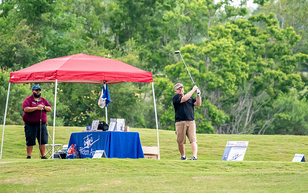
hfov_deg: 3.4
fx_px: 5165
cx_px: 155
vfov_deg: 2.1
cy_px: 104
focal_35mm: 615
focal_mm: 390
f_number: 5.6
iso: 2500
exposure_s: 1/2000
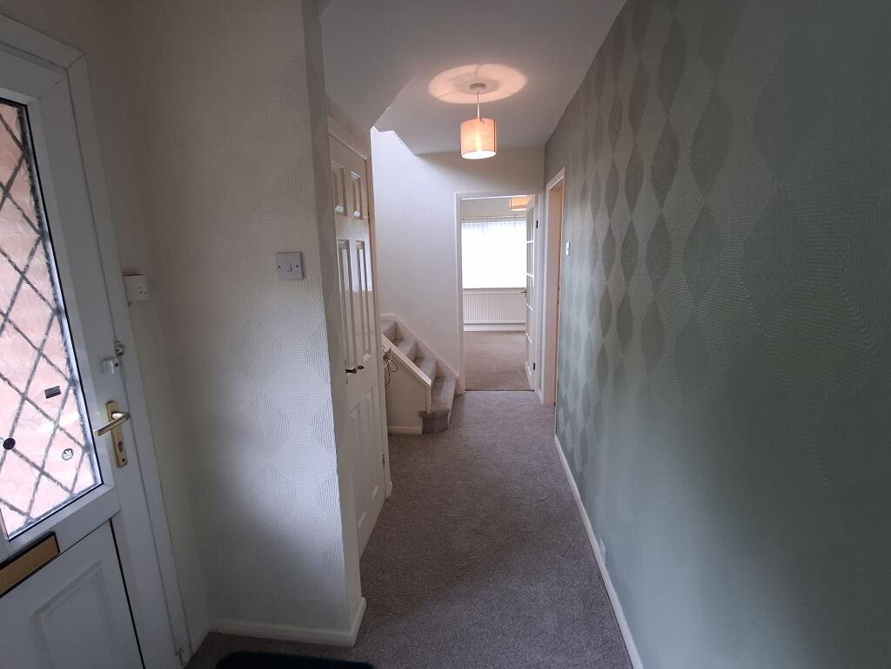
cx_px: 446
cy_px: 334
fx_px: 412
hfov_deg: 94.5
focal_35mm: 16
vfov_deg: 78.1
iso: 80
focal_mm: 1.64
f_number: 2.2
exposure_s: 1/50
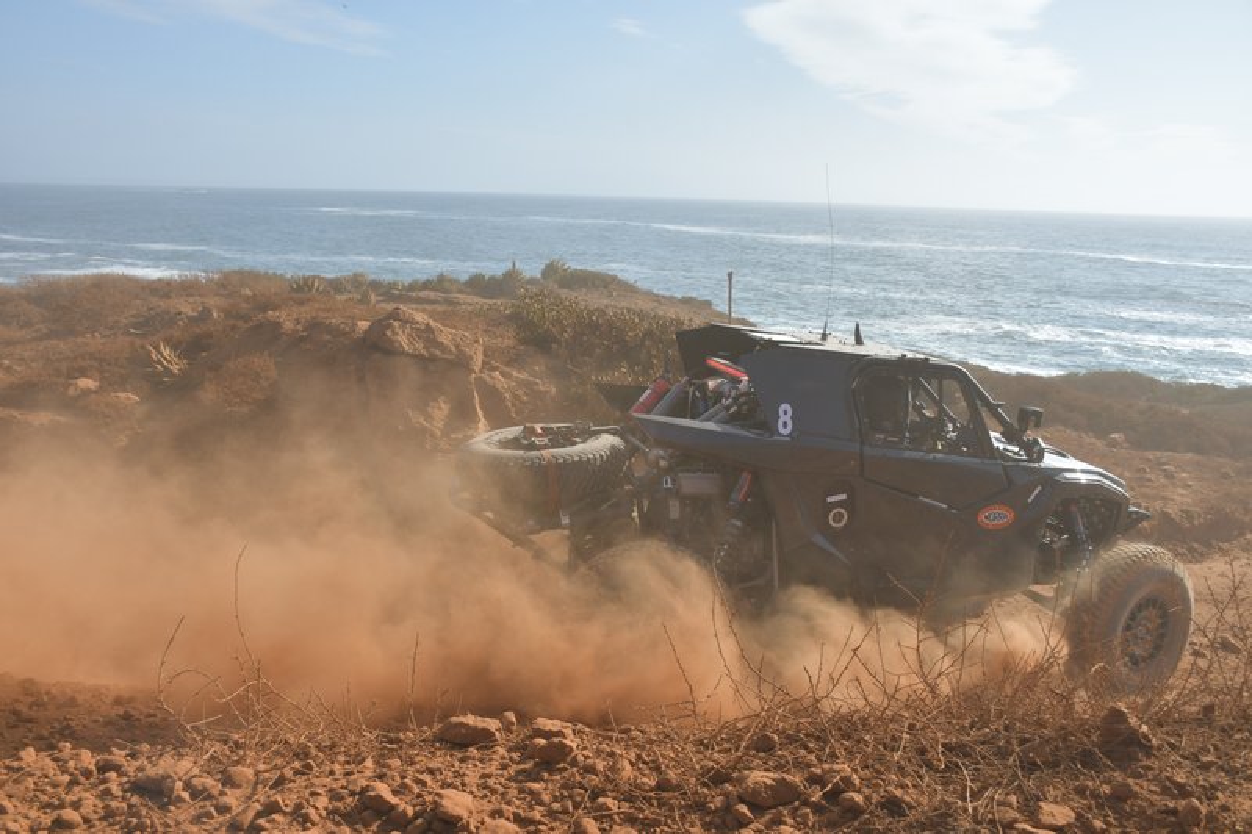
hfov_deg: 61.9
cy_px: 417
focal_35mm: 30
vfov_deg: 43.6
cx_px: 626
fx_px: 1043
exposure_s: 1/1250
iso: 200
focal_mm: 20
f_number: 5.6
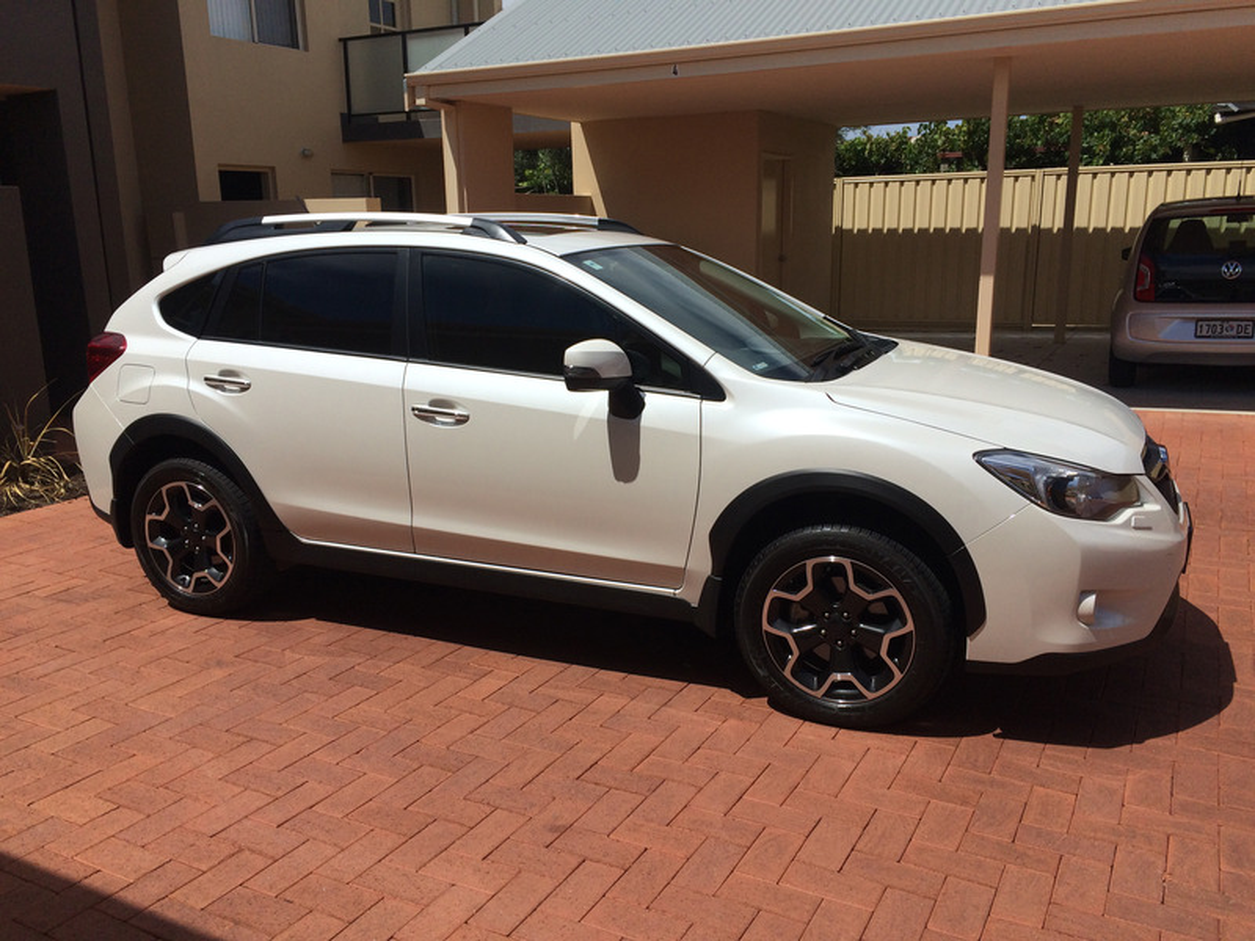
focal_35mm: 29
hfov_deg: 61.7
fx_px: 1051
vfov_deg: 48.2
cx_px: 628
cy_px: 470
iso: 32
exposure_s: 1/5128
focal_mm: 4.15
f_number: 2.2
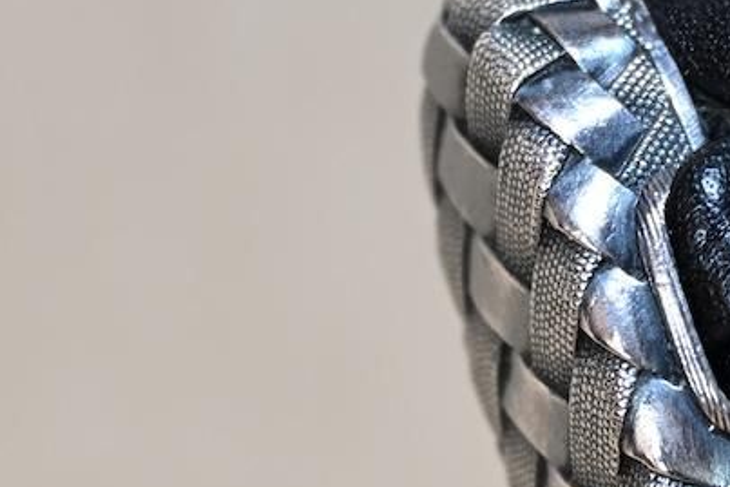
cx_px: 687
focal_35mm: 375
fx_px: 7606
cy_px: 200
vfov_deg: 3.7
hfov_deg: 5.5
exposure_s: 1/2
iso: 100
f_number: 5.3
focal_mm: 72
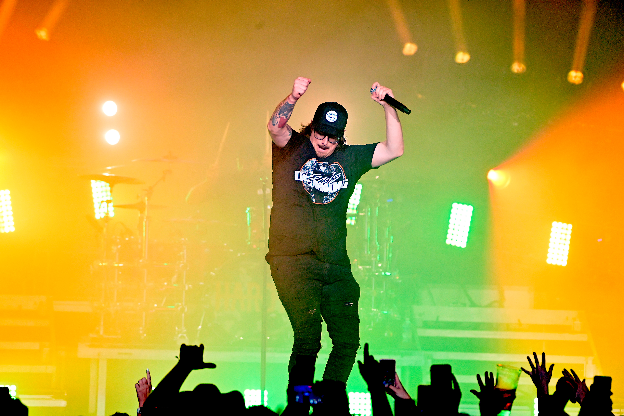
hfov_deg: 7.6
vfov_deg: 5.1
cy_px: 208
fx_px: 4680
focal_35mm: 270
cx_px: 312
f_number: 5.6
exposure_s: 1/400
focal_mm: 270
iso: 3200
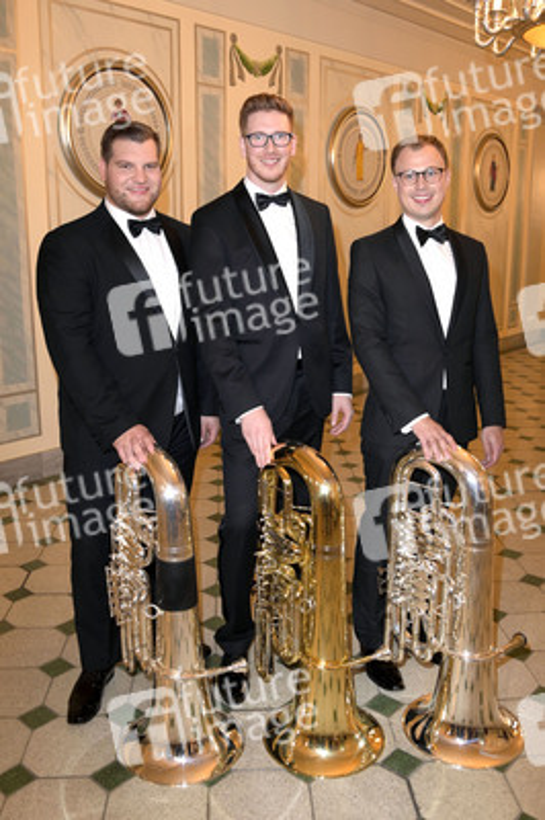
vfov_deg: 58.8
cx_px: 272
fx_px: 728
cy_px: 410
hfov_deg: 41.0
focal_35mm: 32
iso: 3200
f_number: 5.6
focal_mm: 32
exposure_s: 1/50
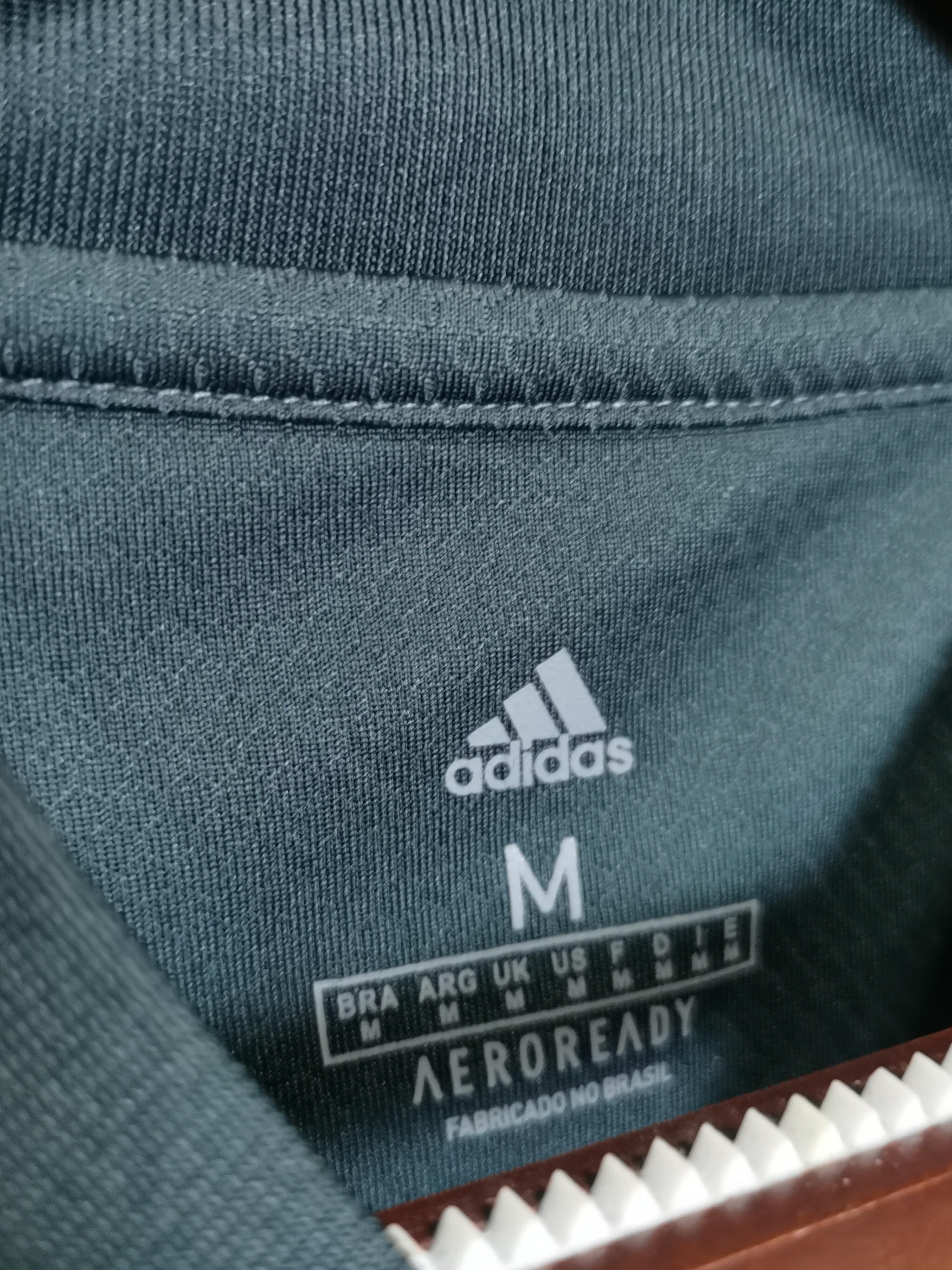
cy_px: 617
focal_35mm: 36
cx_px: 438
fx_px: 1320
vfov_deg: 51.3
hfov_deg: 39.6
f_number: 1.8
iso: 640
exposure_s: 1/25
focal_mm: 5.58
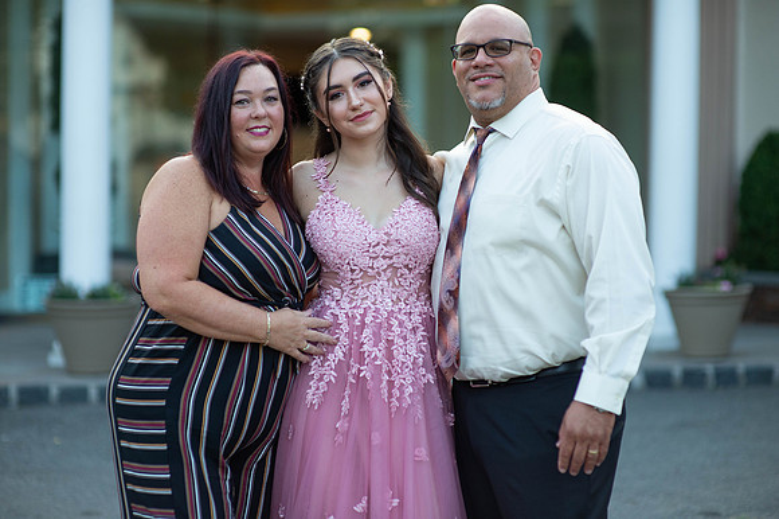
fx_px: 1838
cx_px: 390
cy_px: 260
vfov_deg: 16.1
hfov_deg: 23.9
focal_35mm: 85
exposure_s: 1/800
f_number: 2
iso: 250
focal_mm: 85
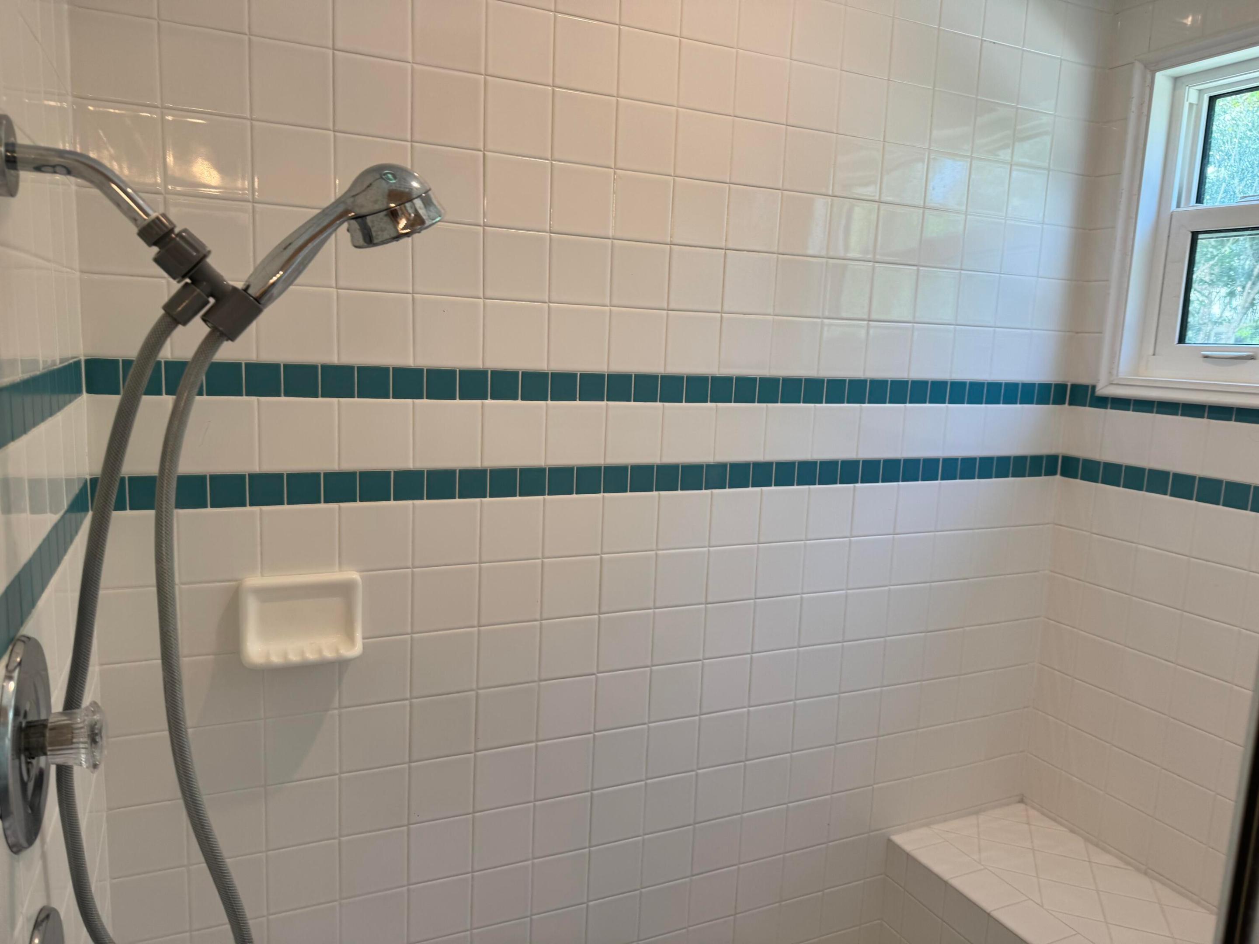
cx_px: 630
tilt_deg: -5.9
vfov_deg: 56.8
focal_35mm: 24
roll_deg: -2.2
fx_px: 873
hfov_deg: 71.6
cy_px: 472
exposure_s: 1/120
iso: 80
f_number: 1.78
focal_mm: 6.76
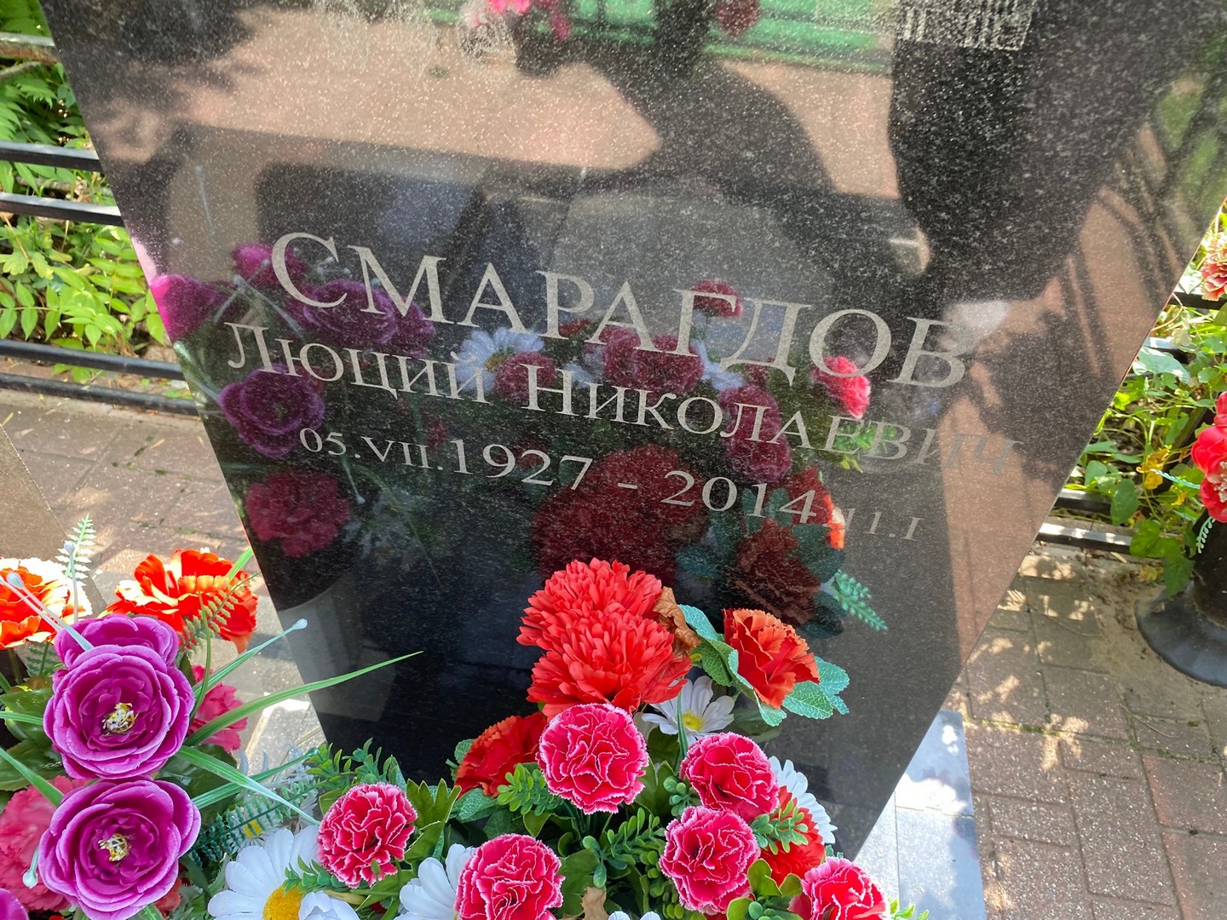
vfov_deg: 53.1
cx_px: 614
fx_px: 922
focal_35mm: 26
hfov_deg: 67.3
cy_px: 460
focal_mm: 4.25
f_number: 1.8
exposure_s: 1/121
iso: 40
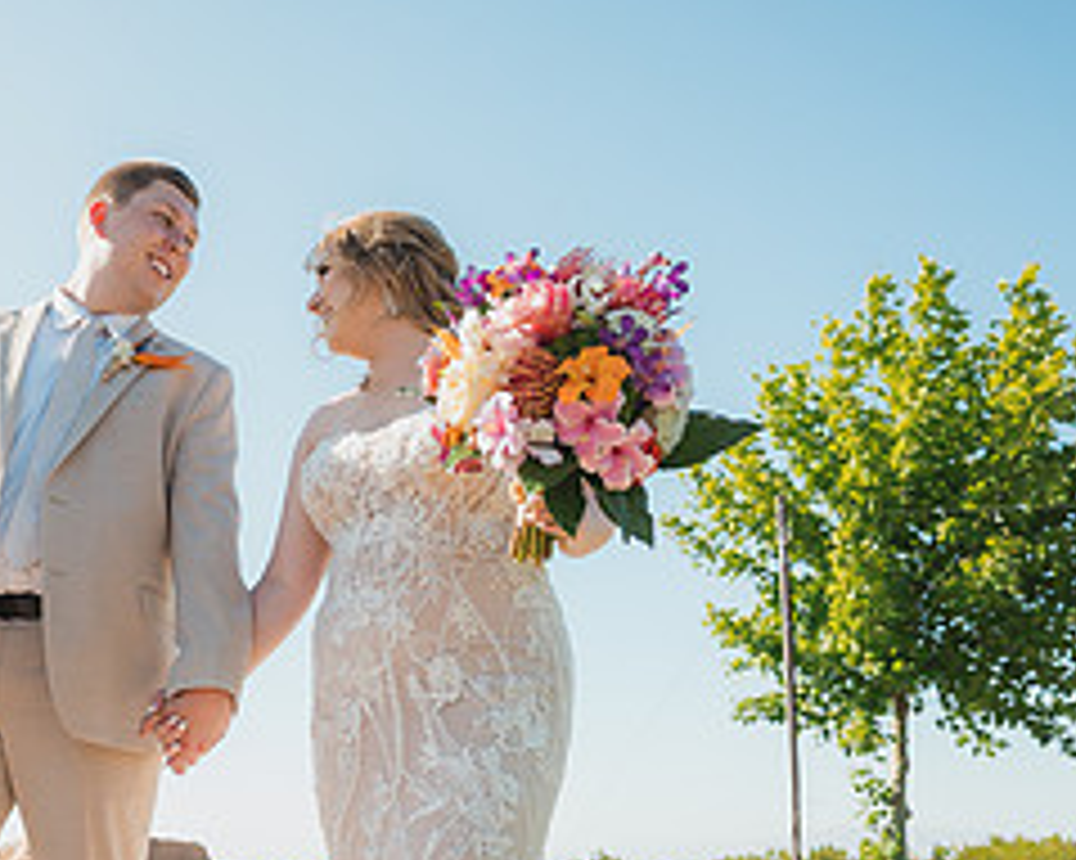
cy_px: 745
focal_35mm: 41
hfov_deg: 43.0
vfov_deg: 34.7
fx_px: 1305
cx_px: 239
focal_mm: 18
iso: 125
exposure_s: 1/640
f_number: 2.8
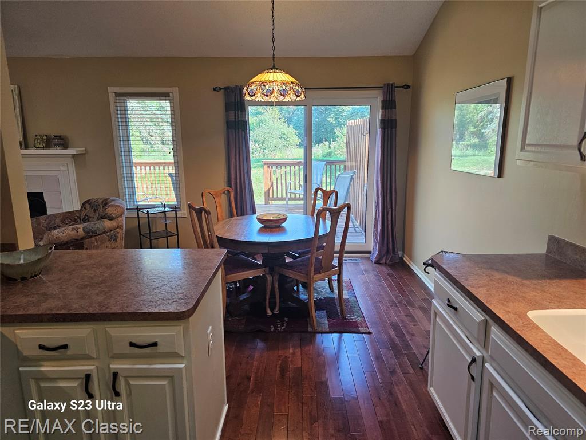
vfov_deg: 58.9
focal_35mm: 23
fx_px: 389
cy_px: 220
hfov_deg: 73.9
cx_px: 293
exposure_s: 1/120
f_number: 1.7
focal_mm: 6.3
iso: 200
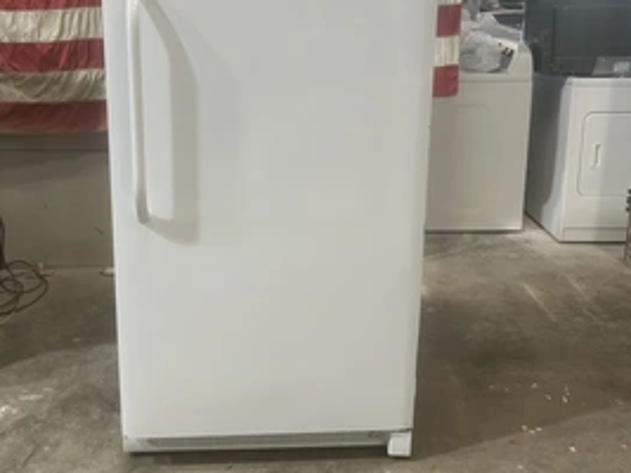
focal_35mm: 39
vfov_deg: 36.3
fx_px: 711
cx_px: 251
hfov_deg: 47.6
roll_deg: +0.4
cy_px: 147
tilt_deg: -12.6
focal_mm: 5.1
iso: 80
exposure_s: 1/60
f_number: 1.6
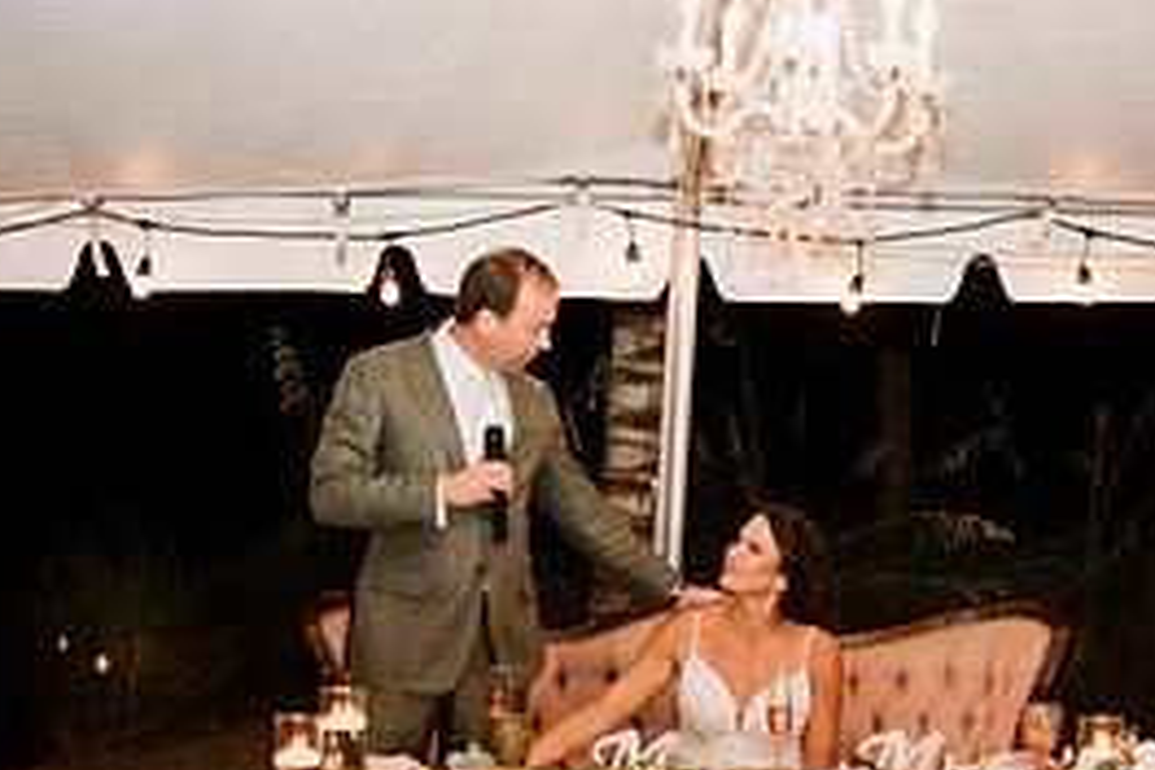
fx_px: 2470
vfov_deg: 17.4
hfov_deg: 26.2
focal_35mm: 77
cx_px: 709
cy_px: 702
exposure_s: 1/160
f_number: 2
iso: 500
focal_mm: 35
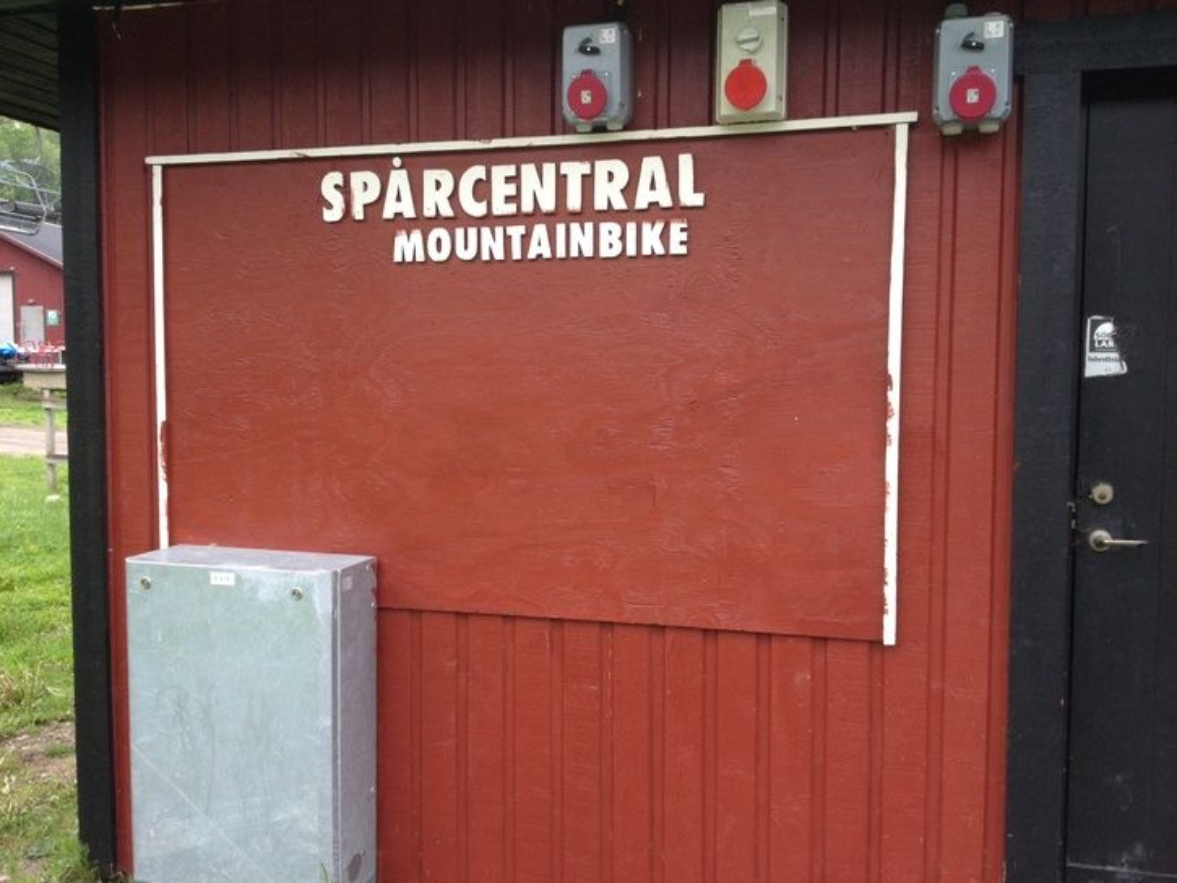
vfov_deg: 40.7
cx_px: 588
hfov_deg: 52.6
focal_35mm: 35
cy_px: 442
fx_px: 1190
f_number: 2.4
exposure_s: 1/120
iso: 64
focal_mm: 4.28
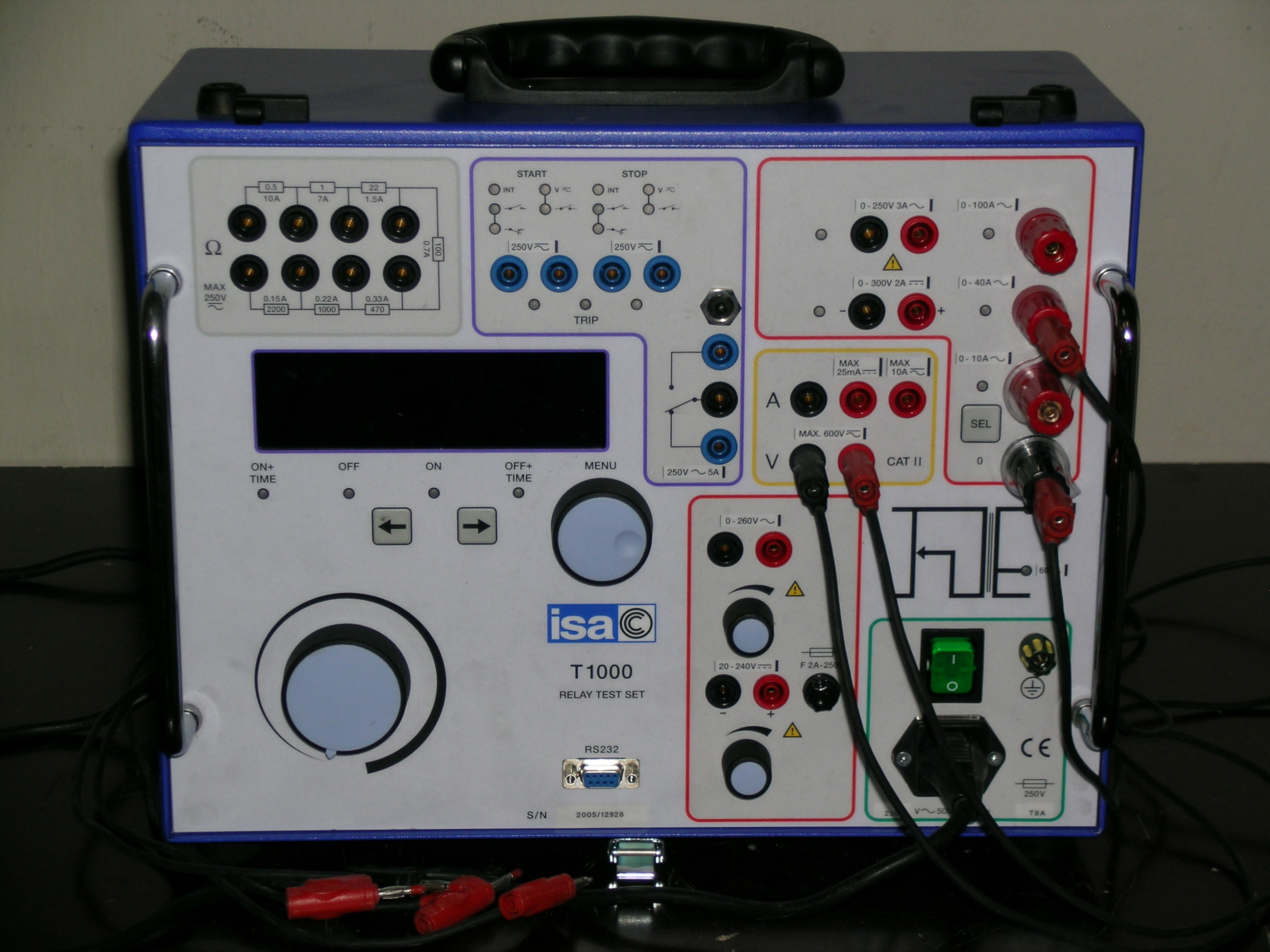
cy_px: 476
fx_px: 2935
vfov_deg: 18.4
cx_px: 635
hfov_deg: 24.4
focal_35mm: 80
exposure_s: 1/121
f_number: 4.1
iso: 50
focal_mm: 16.7
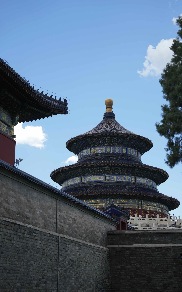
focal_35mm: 64
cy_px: 145
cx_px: 98
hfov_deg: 20.3
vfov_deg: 32.0
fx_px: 508
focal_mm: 62
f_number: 2.8
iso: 100
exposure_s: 1/1000
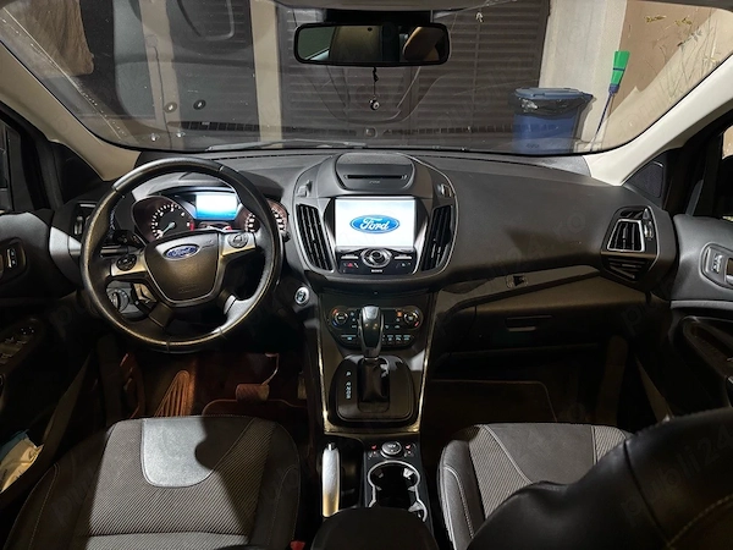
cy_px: 275
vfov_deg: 53.1
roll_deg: -0.7
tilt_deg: -25.1
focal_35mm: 26
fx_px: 551
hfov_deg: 67.3
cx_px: 366
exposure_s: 1/25
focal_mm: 5.96
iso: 500
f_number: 1.6
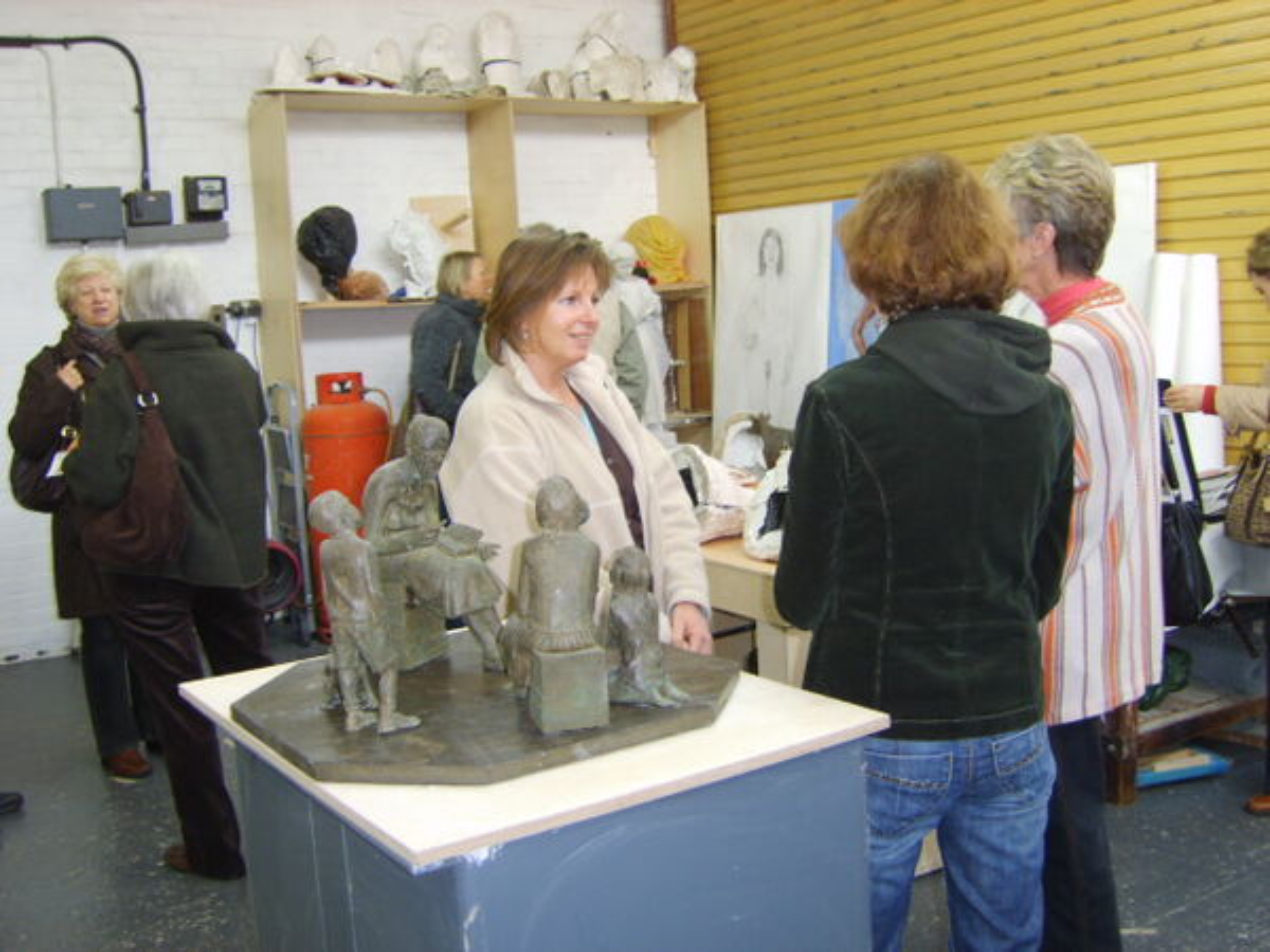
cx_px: 635
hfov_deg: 49.0
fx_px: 1394
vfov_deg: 37.7
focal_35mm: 38
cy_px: 476
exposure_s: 1/30
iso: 75
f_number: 2.8
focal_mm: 7.8
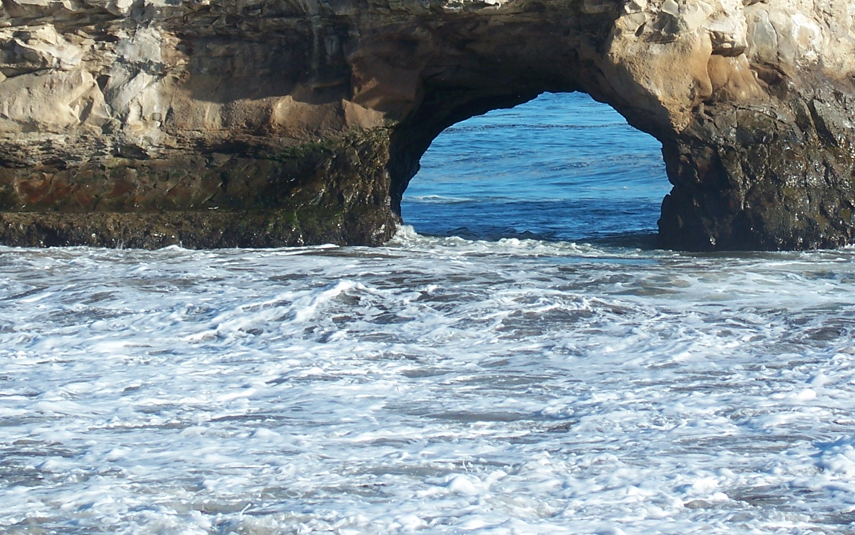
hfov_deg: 12.8
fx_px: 3798
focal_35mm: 163
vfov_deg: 8.0
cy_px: -9
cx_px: 490
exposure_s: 1/640
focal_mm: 17.3
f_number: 3.6
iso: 64
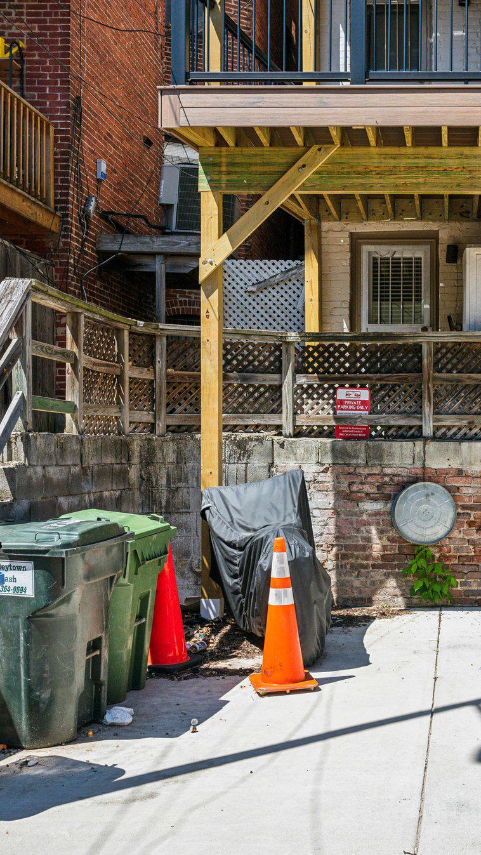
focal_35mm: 43
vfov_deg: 47.4
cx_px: 435
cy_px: 429
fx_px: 975
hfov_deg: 26.8
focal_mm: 27
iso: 400
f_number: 7.1
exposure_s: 1/640
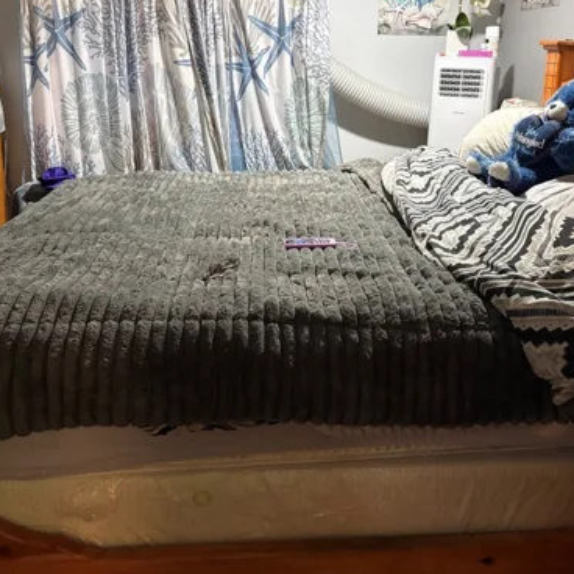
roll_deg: -0.5
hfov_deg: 47.2
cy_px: 218
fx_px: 657
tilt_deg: -13.6
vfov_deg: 46.8
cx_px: 299
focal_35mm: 35
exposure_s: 1/60
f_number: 1.6
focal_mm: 5.96
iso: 400
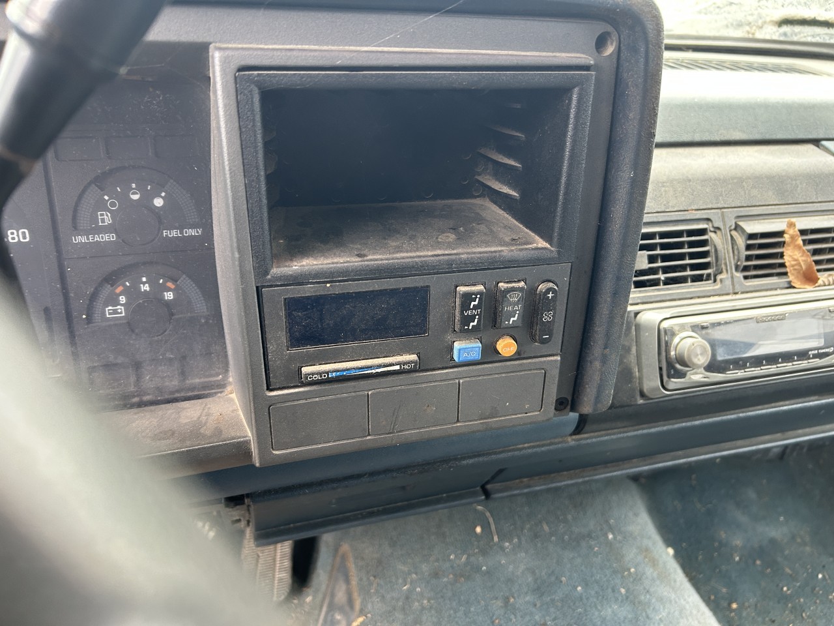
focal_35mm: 26
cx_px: 417
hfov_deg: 67.3
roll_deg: -1.8
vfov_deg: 53.1
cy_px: 313
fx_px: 626
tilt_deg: -29.2
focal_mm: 5.7
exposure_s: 1/60
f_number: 1.5
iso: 160
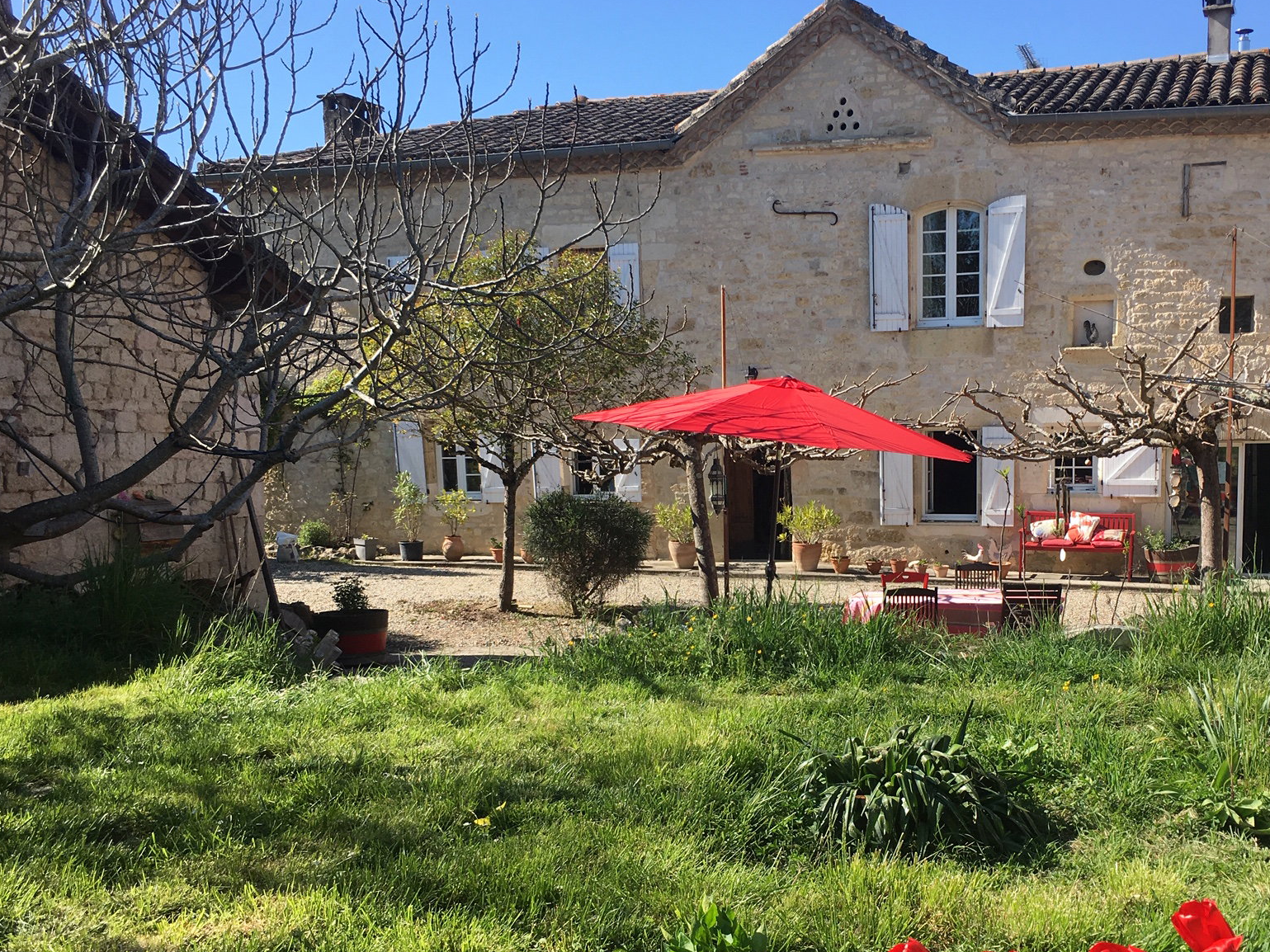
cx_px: 787
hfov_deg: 48.6
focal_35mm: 38
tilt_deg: -6.5
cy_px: 578
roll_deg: +0.8
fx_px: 1394
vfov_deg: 37.5
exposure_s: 1/855
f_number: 2.2
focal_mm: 4.15
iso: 25
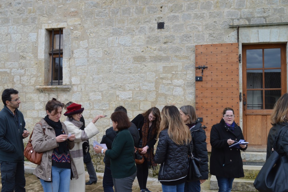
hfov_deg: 46.9
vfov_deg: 32.3
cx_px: 141
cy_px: 97
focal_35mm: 42
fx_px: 332
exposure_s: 1/125
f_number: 5.6
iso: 110
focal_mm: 27
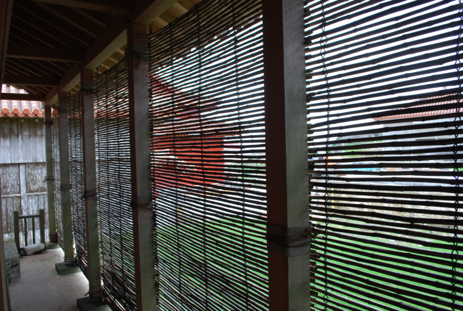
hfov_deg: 67.3
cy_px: 156
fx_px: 348
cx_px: 232
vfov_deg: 48.1
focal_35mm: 27
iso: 100
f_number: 8
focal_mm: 18
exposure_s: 1/30
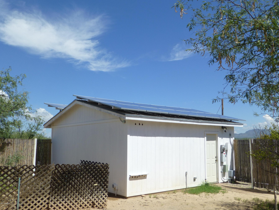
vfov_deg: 41.8
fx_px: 274
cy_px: 105
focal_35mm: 34
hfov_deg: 54.0
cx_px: 140
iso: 100
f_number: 3.7
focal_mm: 6.1
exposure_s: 1/1300
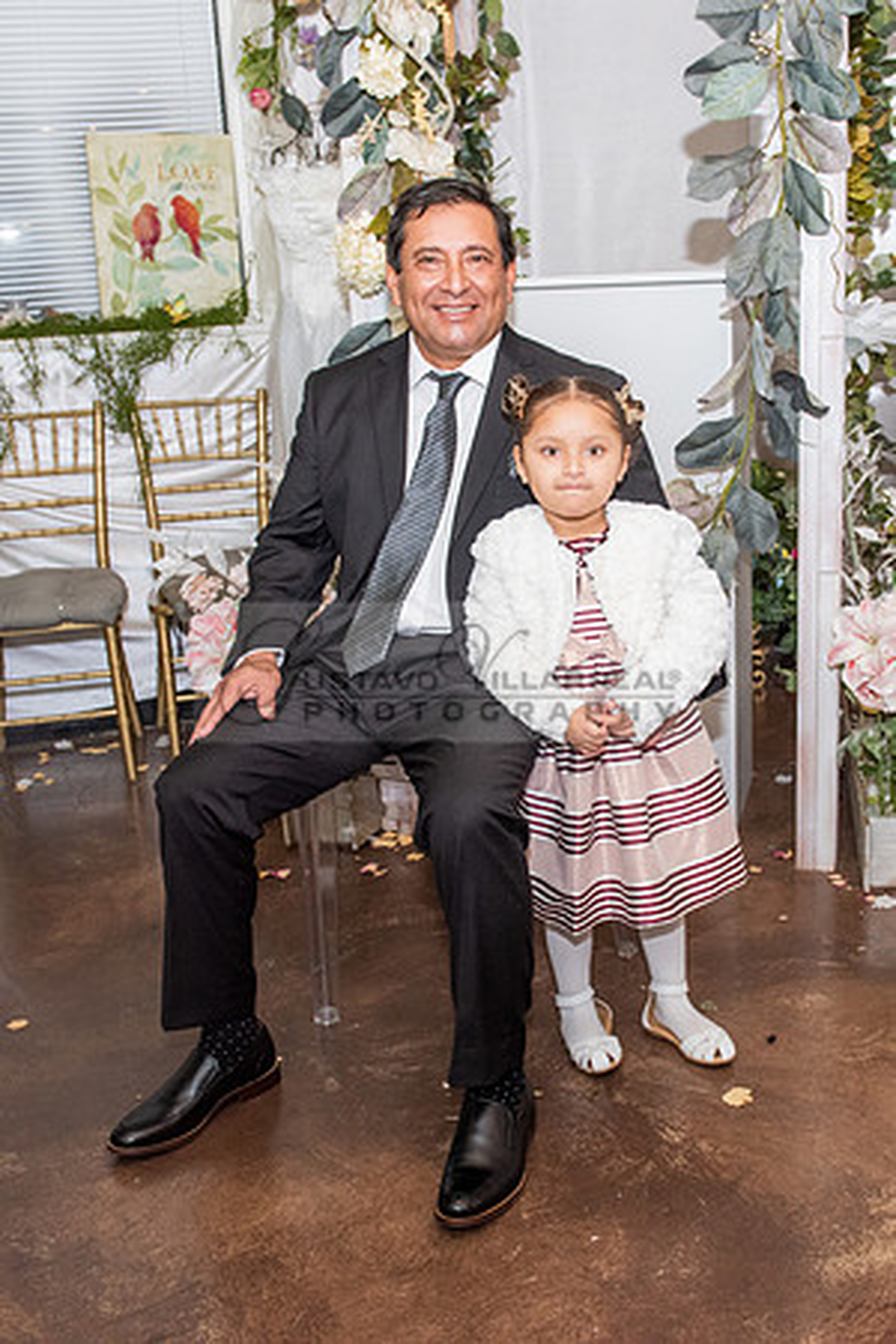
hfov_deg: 34.1
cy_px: 672
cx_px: 559
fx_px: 1455
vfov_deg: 49.6
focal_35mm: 39
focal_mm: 26
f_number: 4.5
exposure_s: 1/125
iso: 1600
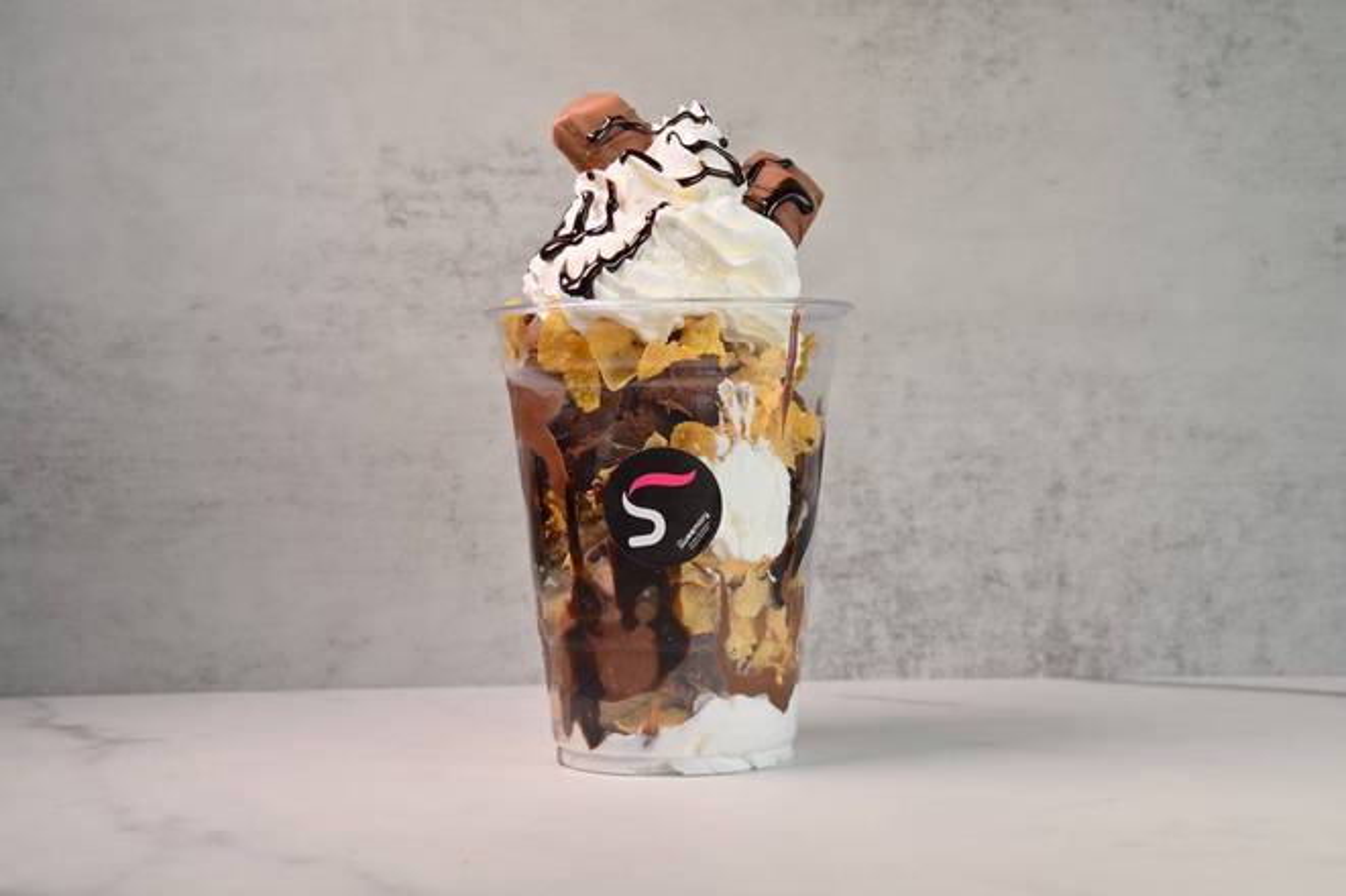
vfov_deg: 23.4
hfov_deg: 34.5
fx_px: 2167
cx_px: 673
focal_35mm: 58
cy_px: 448
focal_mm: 58
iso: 100
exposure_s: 1/80
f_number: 11
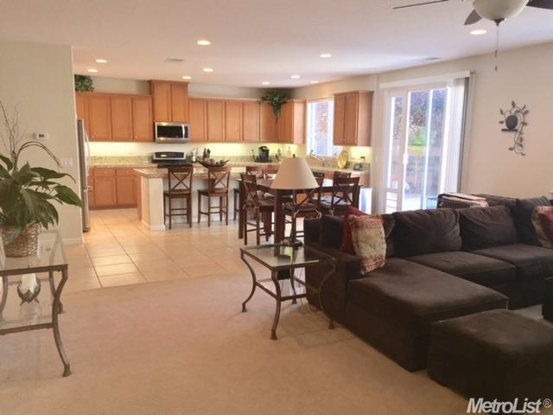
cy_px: 208
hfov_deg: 61.7
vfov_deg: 48.2
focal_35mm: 29
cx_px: 276
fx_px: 463
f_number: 2.2
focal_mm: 4.15
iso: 32
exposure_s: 1/32
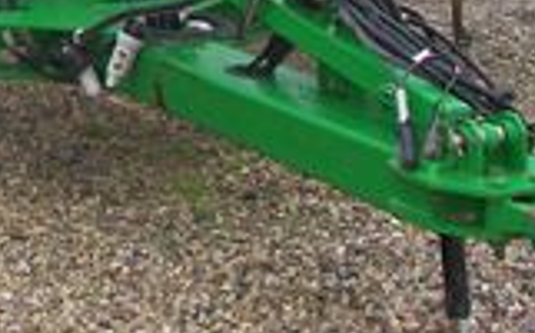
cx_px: -20
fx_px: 1776
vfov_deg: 9.9
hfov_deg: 16.7
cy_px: -333
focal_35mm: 122
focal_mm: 5.6
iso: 140
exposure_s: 1/112
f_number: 2.7
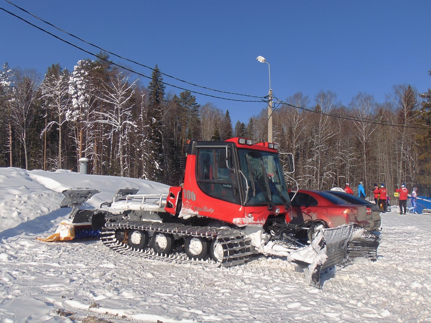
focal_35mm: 33
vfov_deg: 43.0
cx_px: 216
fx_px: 411
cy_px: 162
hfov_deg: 55.3
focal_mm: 5.8
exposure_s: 1/320
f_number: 8.2
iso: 80
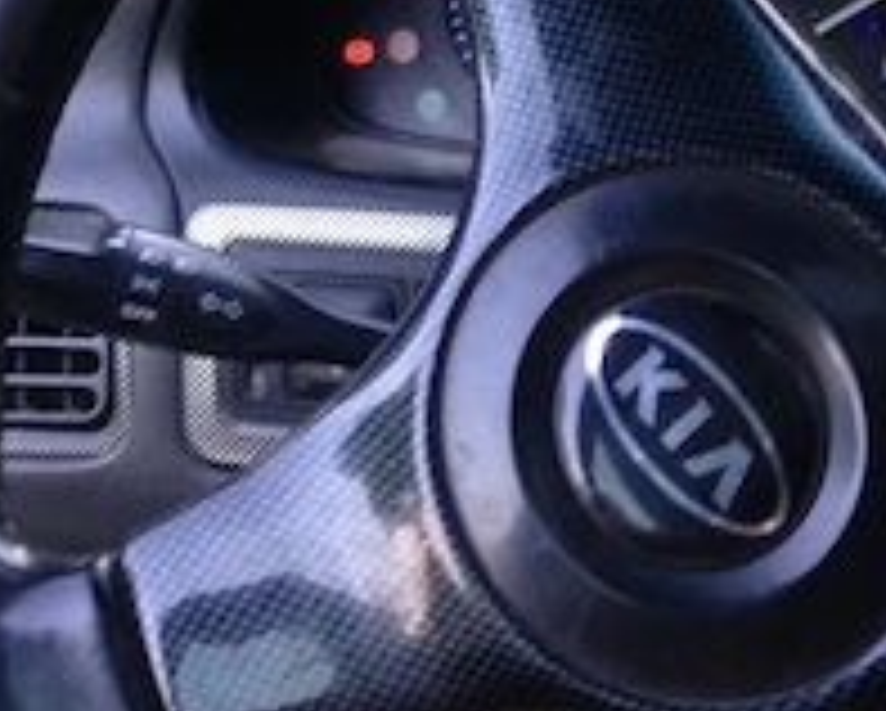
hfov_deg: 19.3
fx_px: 2572
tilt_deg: -16.1
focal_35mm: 98
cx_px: 153
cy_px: -216
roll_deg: +5.5
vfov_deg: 15.0
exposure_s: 1/20
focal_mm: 4.12
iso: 125
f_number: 2.4
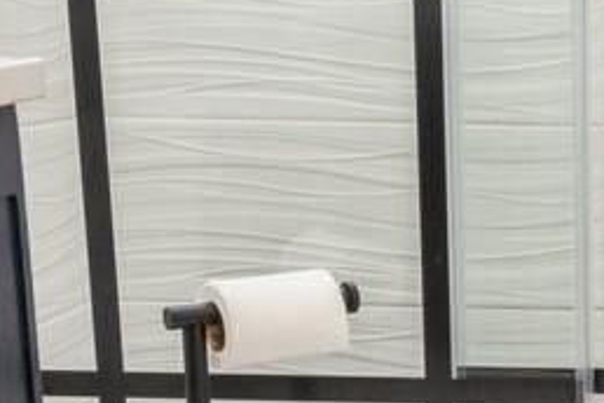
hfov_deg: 20.5
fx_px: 1560
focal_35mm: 93
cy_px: 316
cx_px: 728
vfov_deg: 14.6
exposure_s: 1/10
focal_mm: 10
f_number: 8
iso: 200
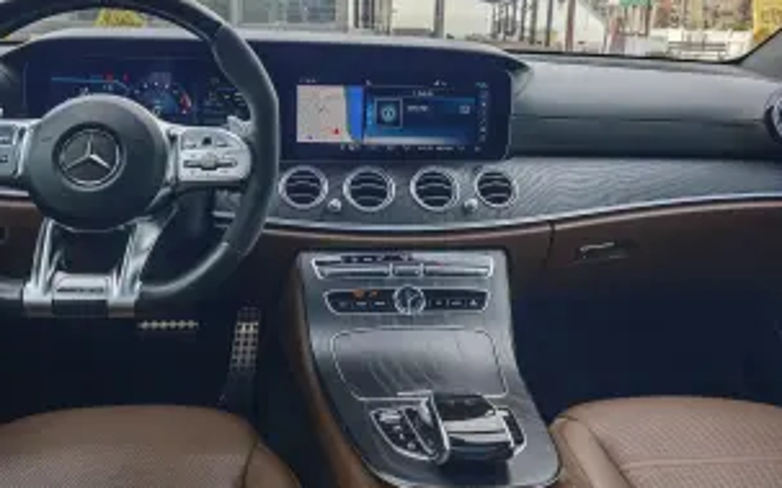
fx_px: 618
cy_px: 183
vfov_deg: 42.8
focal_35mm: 29
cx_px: 351
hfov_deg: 64.5
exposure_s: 1/101
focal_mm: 6.55
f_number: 1.6
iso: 200
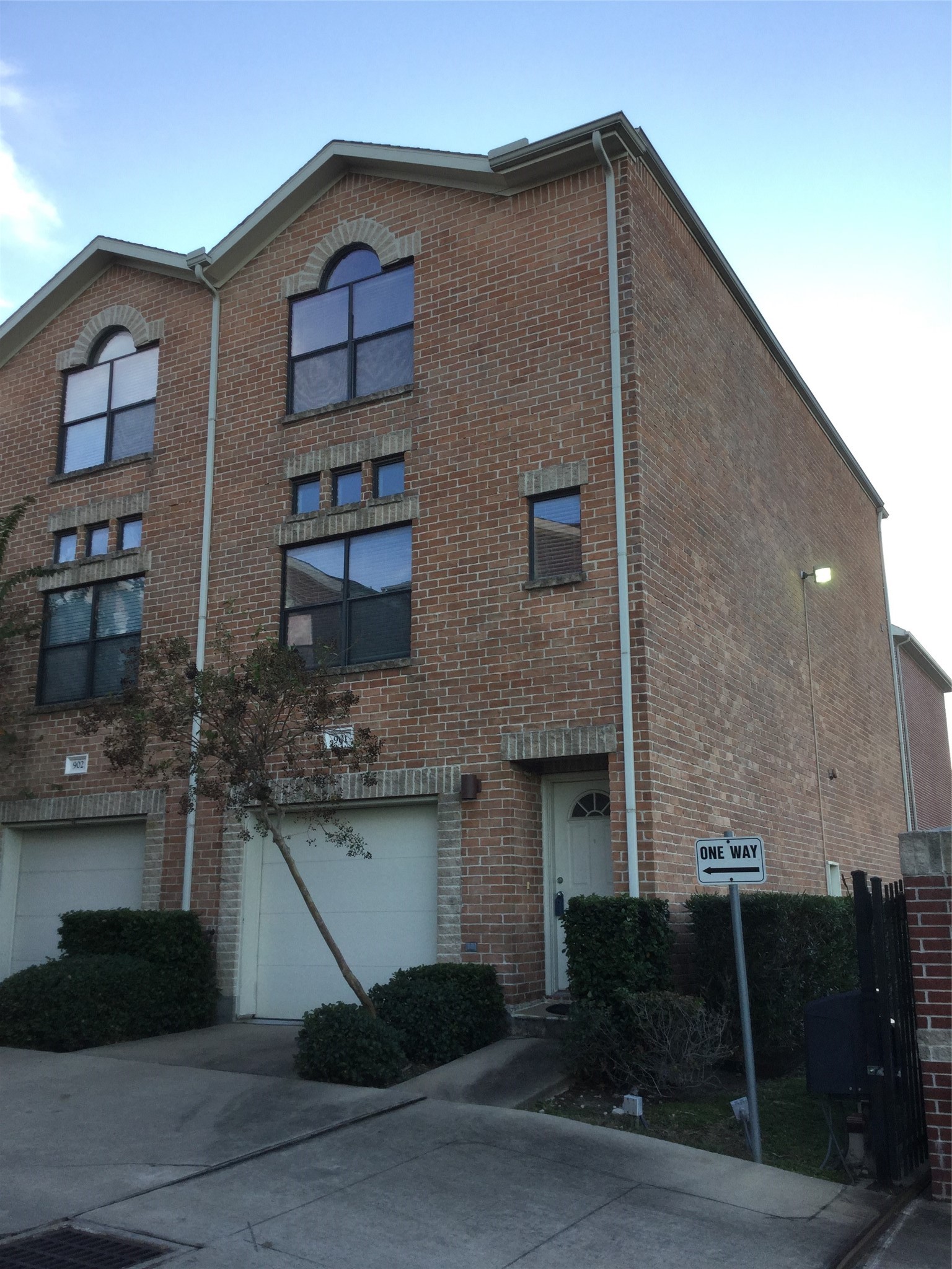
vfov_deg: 58.4
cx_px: 476
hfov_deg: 45.4
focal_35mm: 31
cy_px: 634
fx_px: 1137
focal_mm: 3.3
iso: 25
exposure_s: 1/133
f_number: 2.4
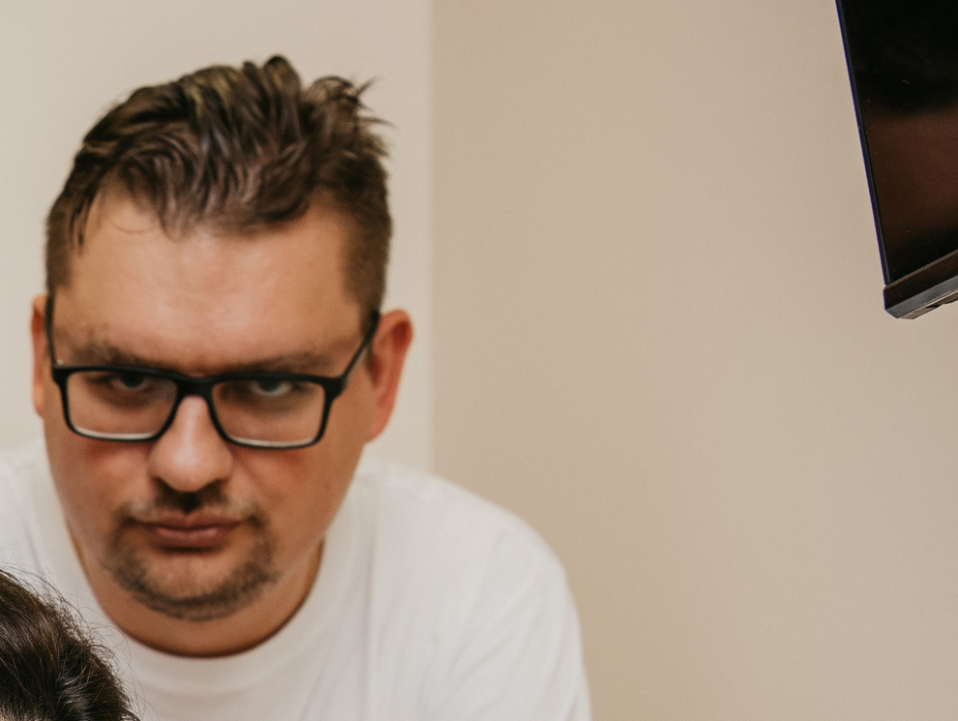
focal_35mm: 87
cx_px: -244
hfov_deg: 20.7
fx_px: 2411
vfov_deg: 16.2
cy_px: 895
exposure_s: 1/160
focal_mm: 28
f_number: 3.5
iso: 200
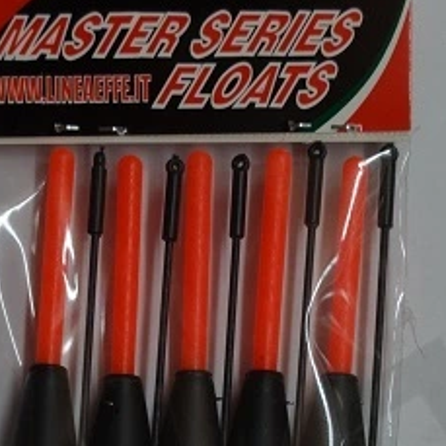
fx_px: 1953
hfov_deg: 13.0
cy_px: 625
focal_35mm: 134
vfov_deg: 12.5
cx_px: 210
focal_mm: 32
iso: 220
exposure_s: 1/60
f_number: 5.6
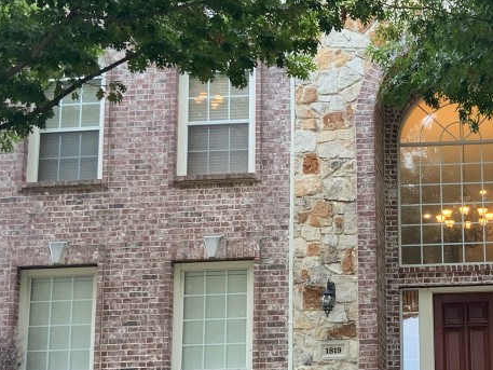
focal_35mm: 65
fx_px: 926
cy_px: 309
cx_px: 444
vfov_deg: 22.2
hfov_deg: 28.6
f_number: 1.8
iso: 64
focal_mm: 3
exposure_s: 1/90
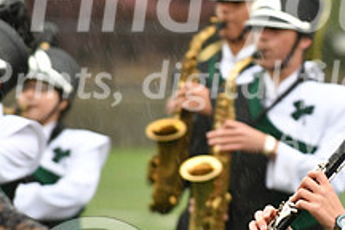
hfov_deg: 2.6
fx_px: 7704
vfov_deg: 1.7
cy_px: 165
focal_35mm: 804
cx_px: 385
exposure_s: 1/250
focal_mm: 200
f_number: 5
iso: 640
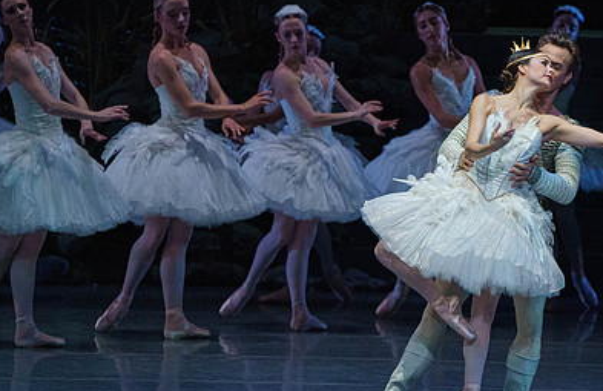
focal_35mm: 518
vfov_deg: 2.6
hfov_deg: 4.0
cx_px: 432
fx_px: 8605
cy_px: 199
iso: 8000
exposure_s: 1/250
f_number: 5.6
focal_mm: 339
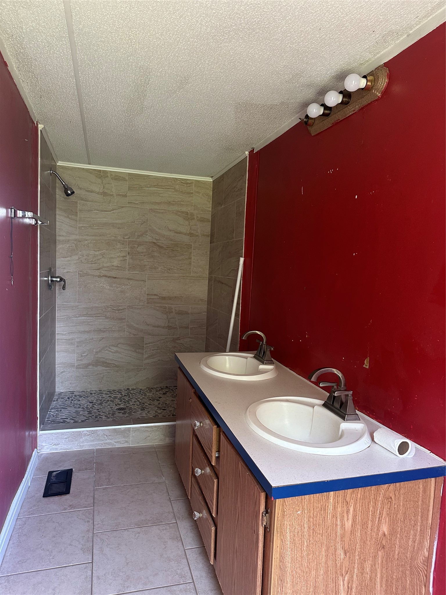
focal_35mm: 24
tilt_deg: -5.1
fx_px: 412
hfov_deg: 56.8
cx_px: 223
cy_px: 298
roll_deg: -4.2
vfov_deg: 71.6
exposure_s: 1/60
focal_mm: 6.86
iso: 250
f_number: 1.78
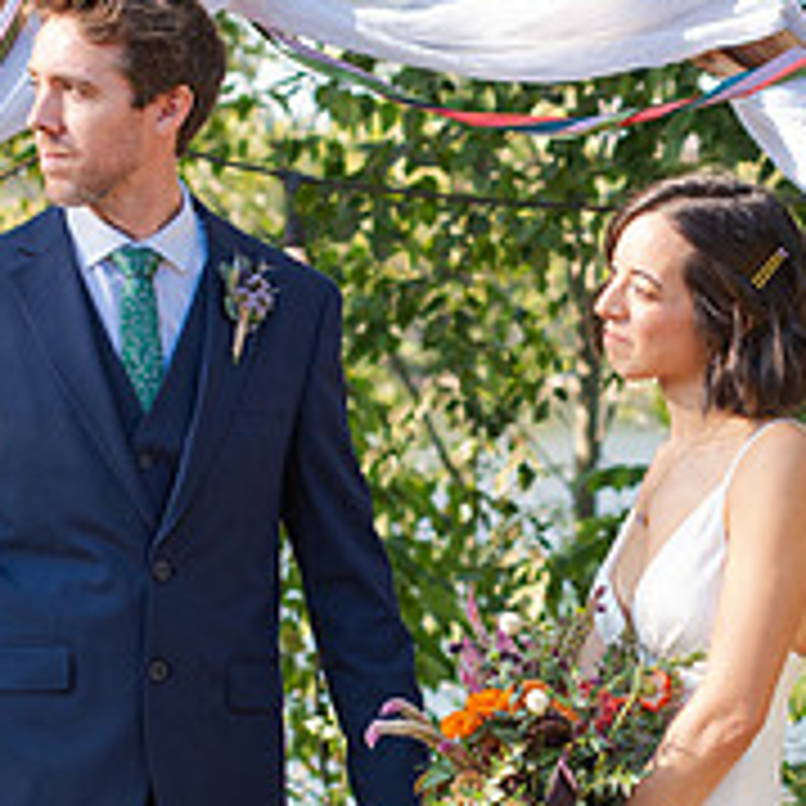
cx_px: 532
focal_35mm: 150
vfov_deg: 11.6
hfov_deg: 11.6
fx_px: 3951
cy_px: 440
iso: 640
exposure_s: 1/1250
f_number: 3.5
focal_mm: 50
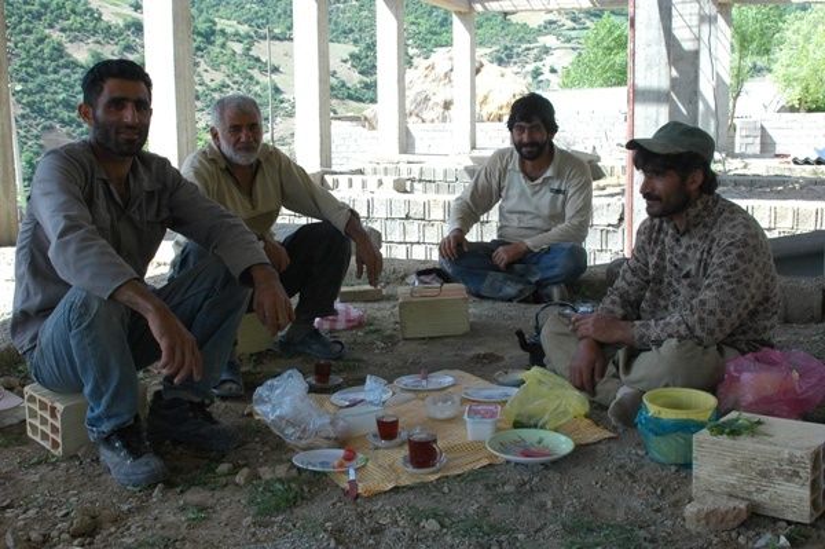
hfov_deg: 46.4
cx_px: 412
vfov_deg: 31.8
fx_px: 962
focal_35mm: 42
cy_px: 274
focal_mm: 28
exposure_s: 1/125
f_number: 9
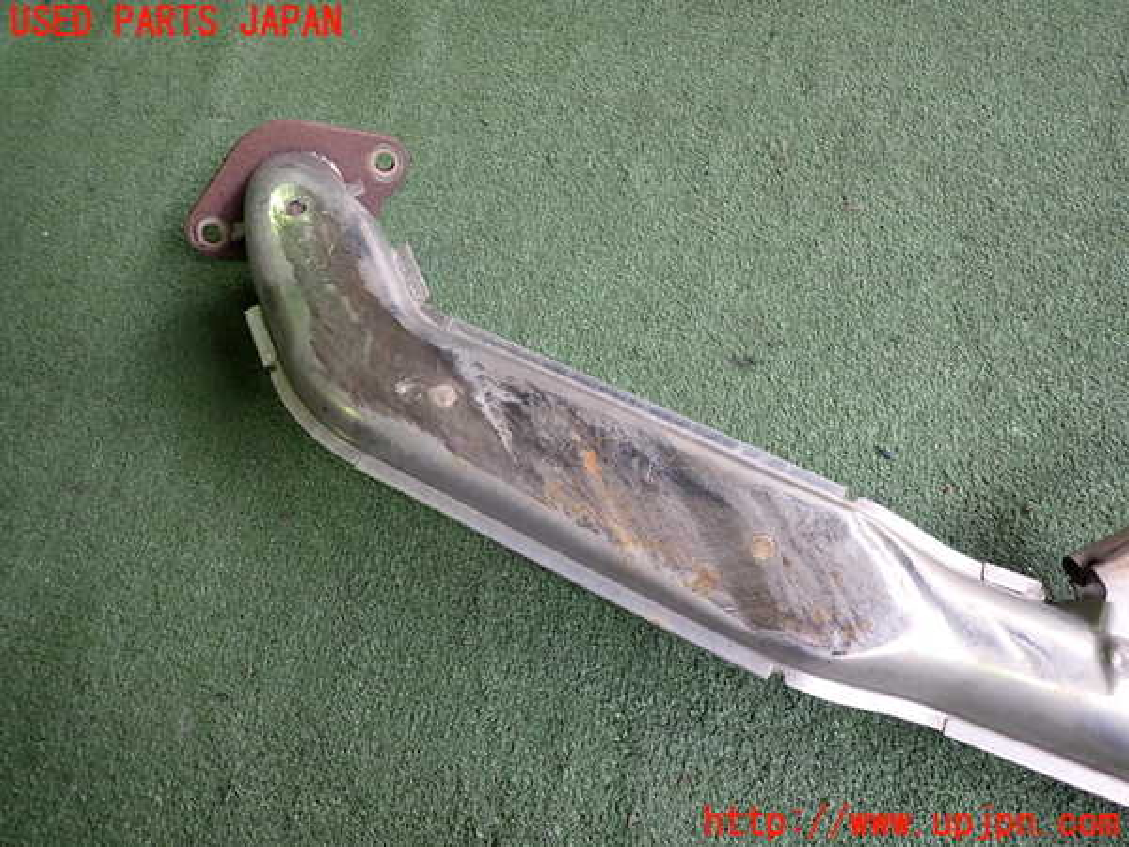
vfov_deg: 54.9
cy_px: 424
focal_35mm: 25
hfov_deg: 69.4
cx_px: 564
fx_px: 815
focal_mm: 4.5
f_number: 2
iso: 200
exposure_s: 1/80
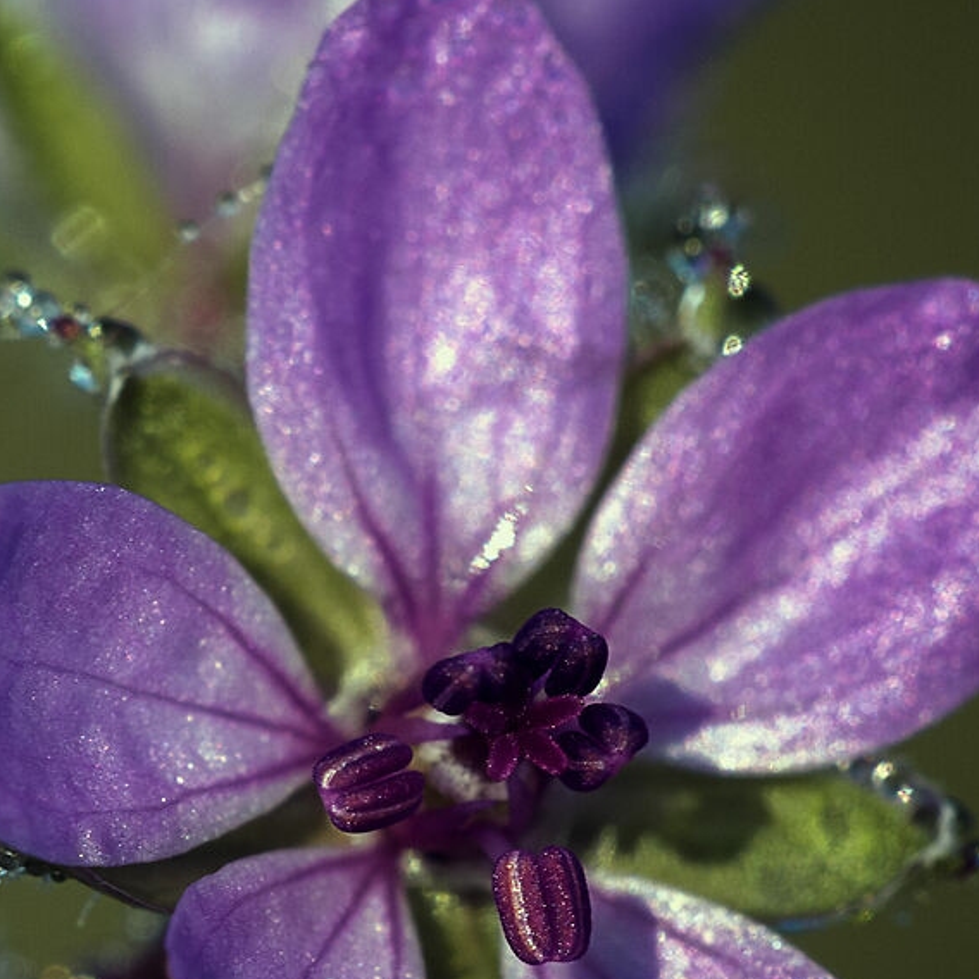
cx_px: -377
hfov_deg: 1.8
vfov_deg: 1.8
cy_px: 757
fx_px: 31837
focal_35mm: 995
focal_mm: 185
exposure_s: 1/125
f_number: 9
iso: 100
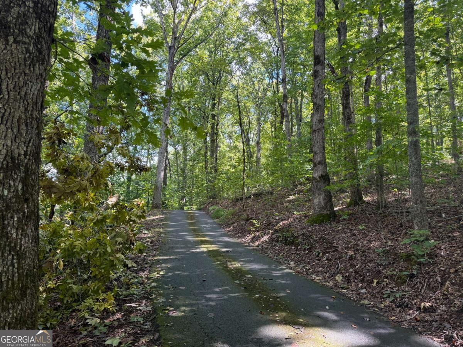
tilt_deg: +9.4
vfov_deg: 56.8
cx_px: 232
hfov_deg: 71.6
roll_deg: -1.4
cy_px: 174
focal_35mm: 24
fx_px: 321
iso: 100
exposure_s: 1/121
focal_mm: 6.76
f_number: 1.78
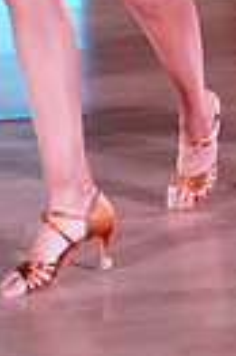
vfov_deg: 13.2
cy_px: -207
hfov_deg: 9.3
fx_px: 1439
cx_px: 216
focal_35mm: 146
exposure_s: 1/250
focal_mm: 33
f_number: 5
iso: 3200
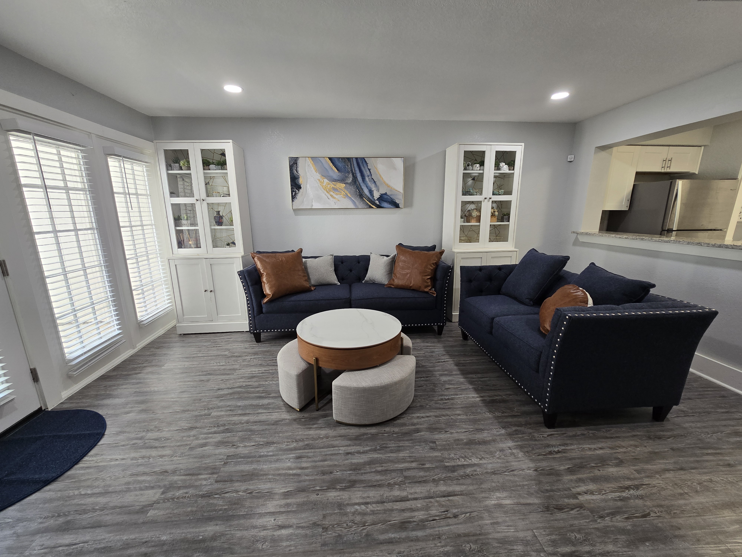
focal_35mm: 13
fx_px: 279
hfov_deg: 106.2
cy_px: 278
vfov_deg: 89.9
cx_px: 371
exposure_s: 1/60
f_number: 2.2
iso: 100
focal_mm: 2.2
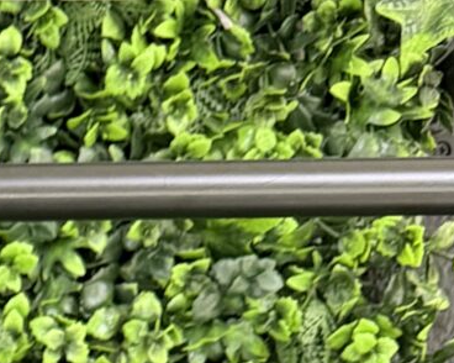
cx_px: -486
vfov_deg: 8.2
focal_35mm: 163
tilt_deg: -5.4
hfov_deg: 10.7
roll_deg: -0.2
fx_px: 2189
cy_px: 1066
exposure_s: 1/60
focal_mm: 6.76
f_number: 1.78
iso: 500
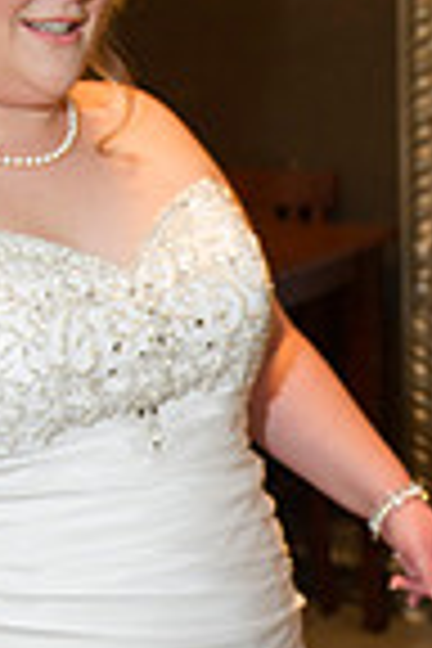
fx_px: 1350
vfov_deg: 25.9
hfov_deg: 18.0
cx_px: 358
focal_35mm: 75
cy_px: 612
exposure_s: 1/60
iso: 640
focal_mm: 24
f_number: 2.8
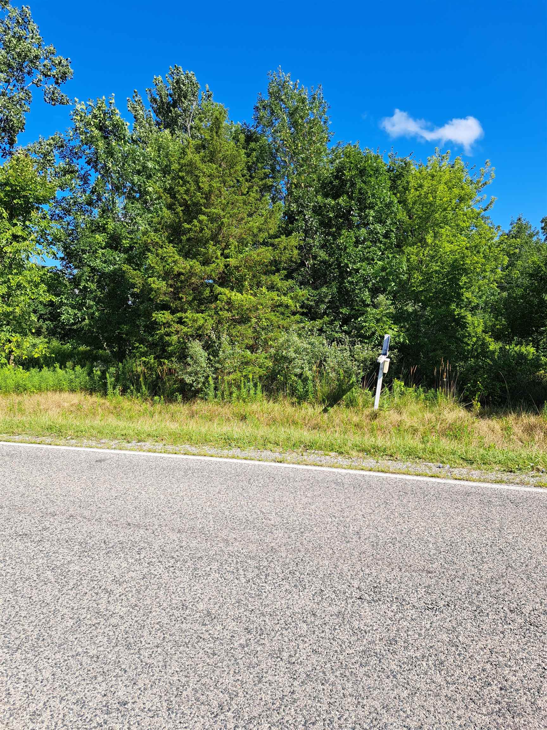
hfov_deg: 56.8
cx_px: 274
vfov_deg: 71.6
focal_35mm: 24
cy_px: 365
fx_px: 506
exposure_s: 1/598
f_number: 1.8
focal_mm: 5.23
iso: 50
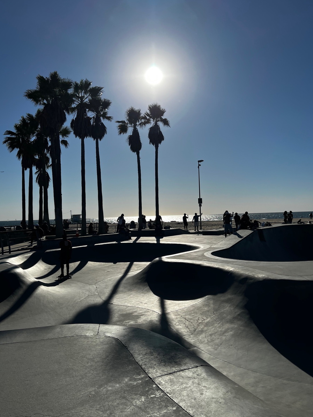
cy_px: 206
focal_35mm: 27
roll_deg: +1.9
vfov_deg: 65.3
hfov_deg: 51.4
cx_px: 153
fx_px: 326
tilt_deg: +1.7
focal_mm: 5.7
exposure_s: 1/16393
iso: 50
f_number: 1.5
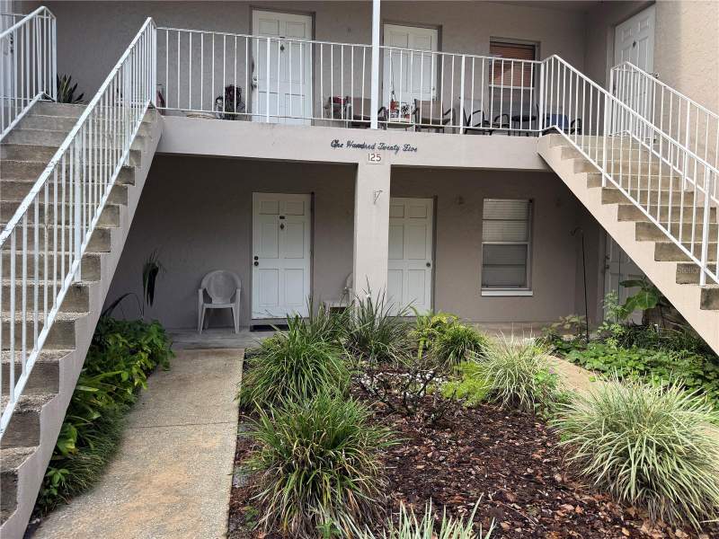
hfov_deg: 71.6
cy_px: 270
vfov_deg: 56.8
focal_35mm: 24
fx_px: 498
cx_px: 360
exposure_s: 1/868
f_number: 1.78
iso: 80
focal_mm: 6.76
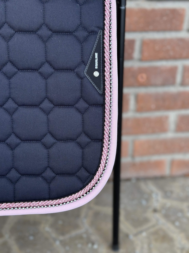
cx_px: 94
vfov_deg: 39.7
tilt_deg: -24.1
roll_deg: -2.0
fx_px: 349
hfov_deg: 30.3
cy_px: 126
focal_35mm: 48
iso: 80
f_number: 1.78
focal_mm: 6.86
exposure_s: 1/417
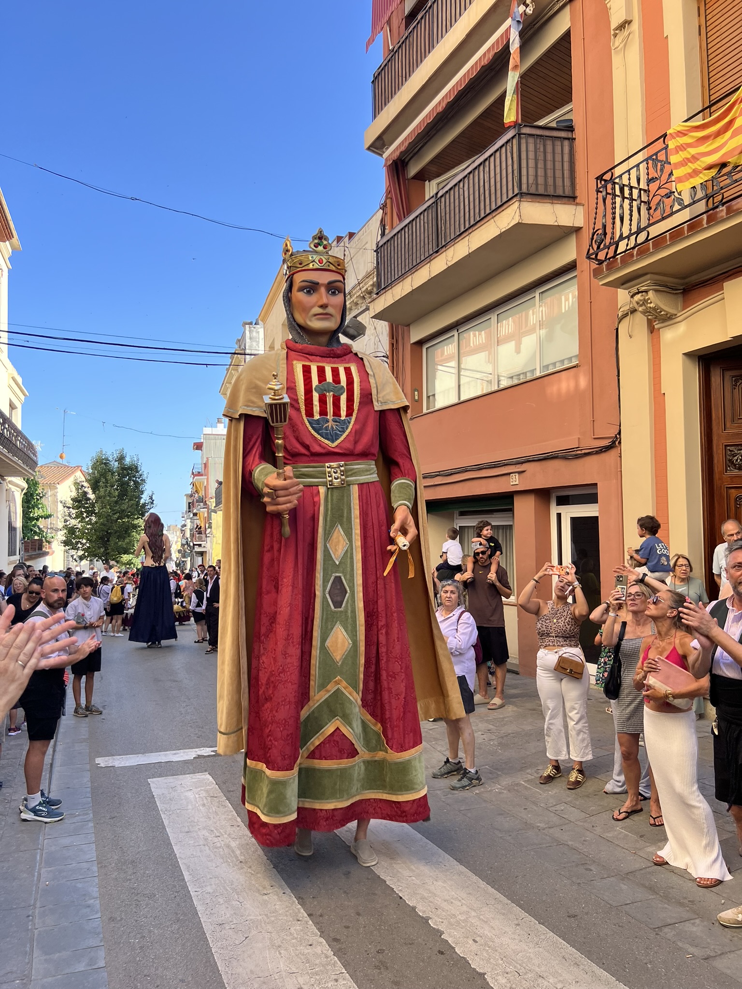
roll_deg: +1.1
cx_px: 371
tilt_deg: +3.8
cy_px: 494
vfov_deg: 67.3
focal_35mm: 26
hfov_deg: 53.1
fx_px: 743
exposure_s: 1/957
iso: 50
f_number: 1.5
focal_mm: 5.7
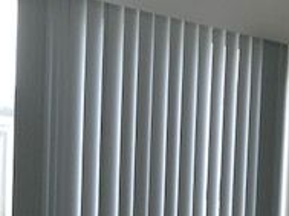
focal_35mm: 95
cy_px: 319
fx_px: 792
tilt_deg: -4.4
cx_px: 242
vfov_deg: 14.5
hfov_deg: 20.4
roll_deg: -3.3
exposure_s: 1/33
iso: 32
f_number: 1.8
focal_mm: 3.99
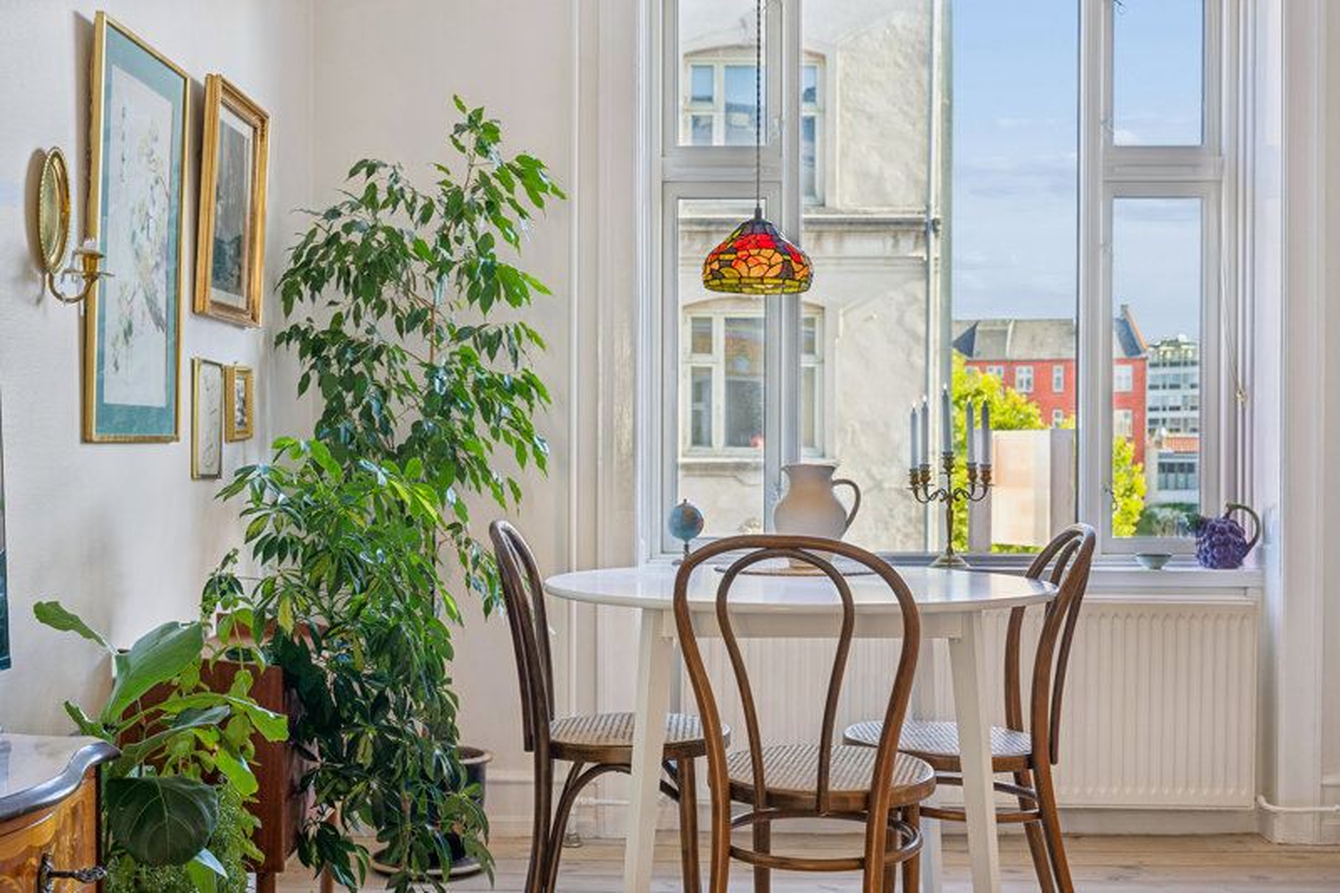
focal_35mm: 44
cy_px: 446
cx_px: 670
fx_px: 1637
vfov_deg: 30.5
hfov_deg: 44.5
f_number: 7.1
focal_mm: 44
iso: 160
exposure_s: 1/30
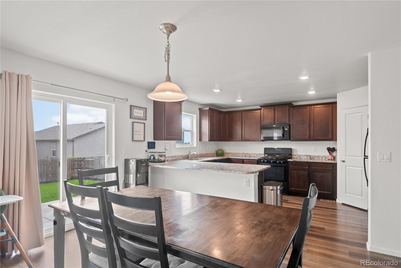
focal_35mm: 20
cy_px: 134
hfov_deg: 85.4
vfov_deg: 63.3
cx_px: 200
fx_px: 217
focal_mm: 13
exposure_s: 1/20
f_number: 4
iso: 200
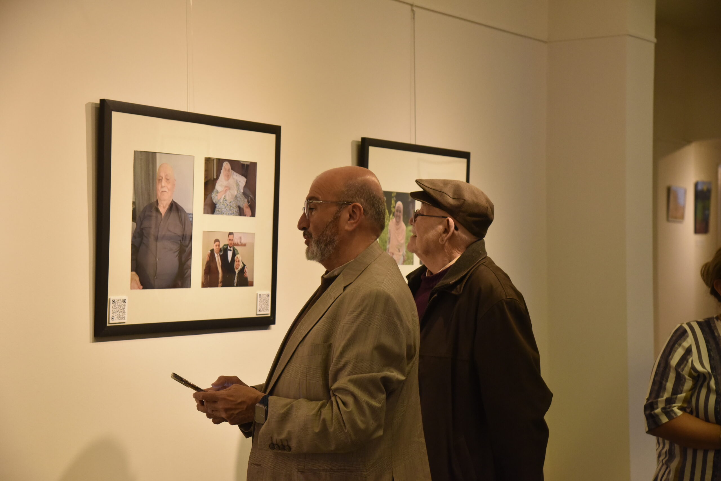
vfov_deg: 18.2
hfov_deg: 27.0
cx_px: 360
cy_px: 240
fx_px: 1503
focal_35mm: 75
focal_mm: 75
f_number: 6.3
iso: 5000
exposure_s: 1/640
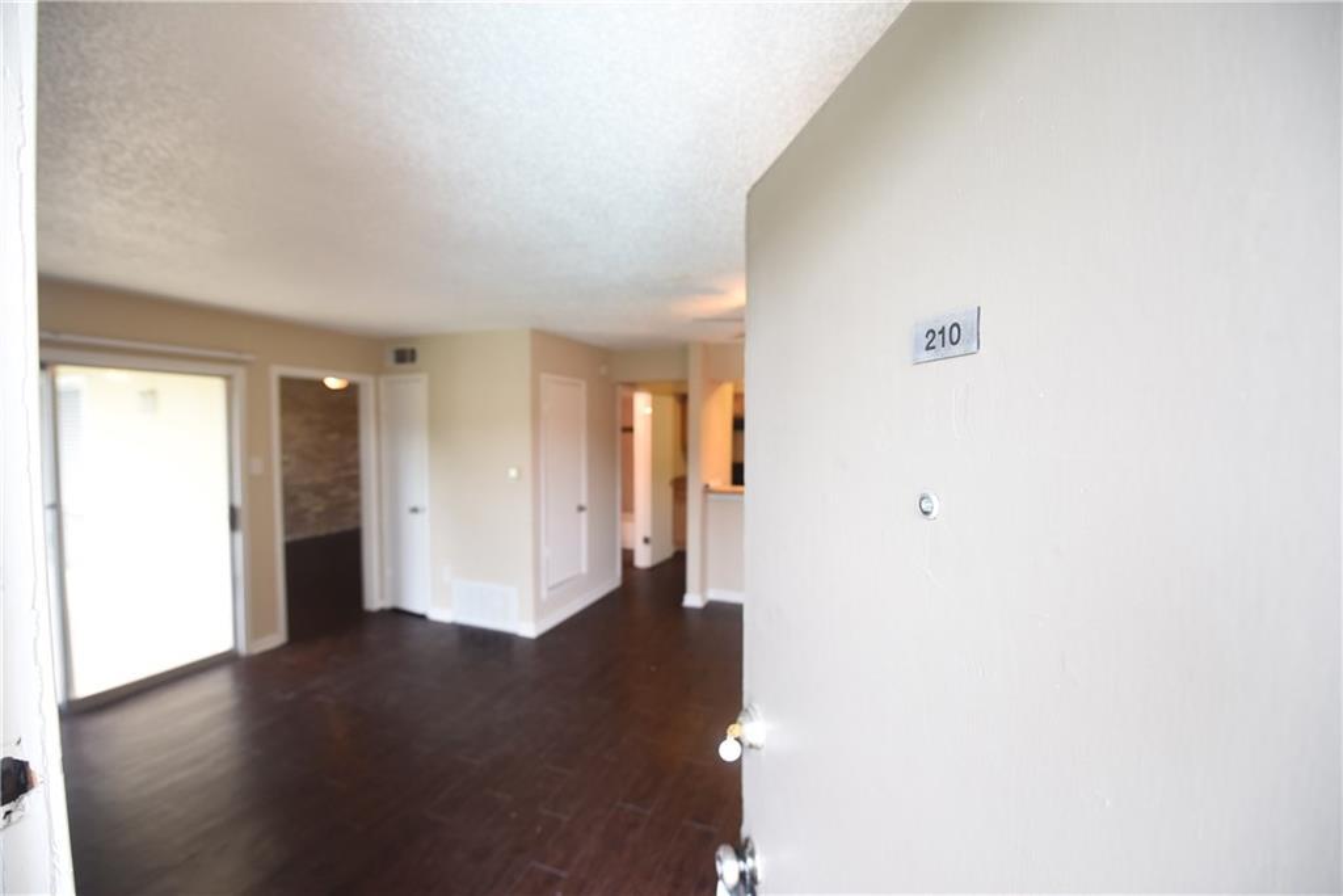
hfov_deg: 104.2
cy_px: 448
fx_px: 522
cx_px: 672
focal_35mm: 14
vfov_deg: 81.2
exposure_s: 1/80
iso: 1000
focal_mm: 14
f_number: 3.2
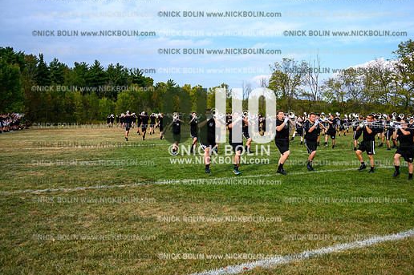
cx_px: 219
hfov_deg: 67.4
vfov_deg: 47.8
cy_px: 126
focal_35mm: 27
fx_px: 310
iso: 200
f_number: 4.5
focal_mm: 24
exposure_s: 1/2000
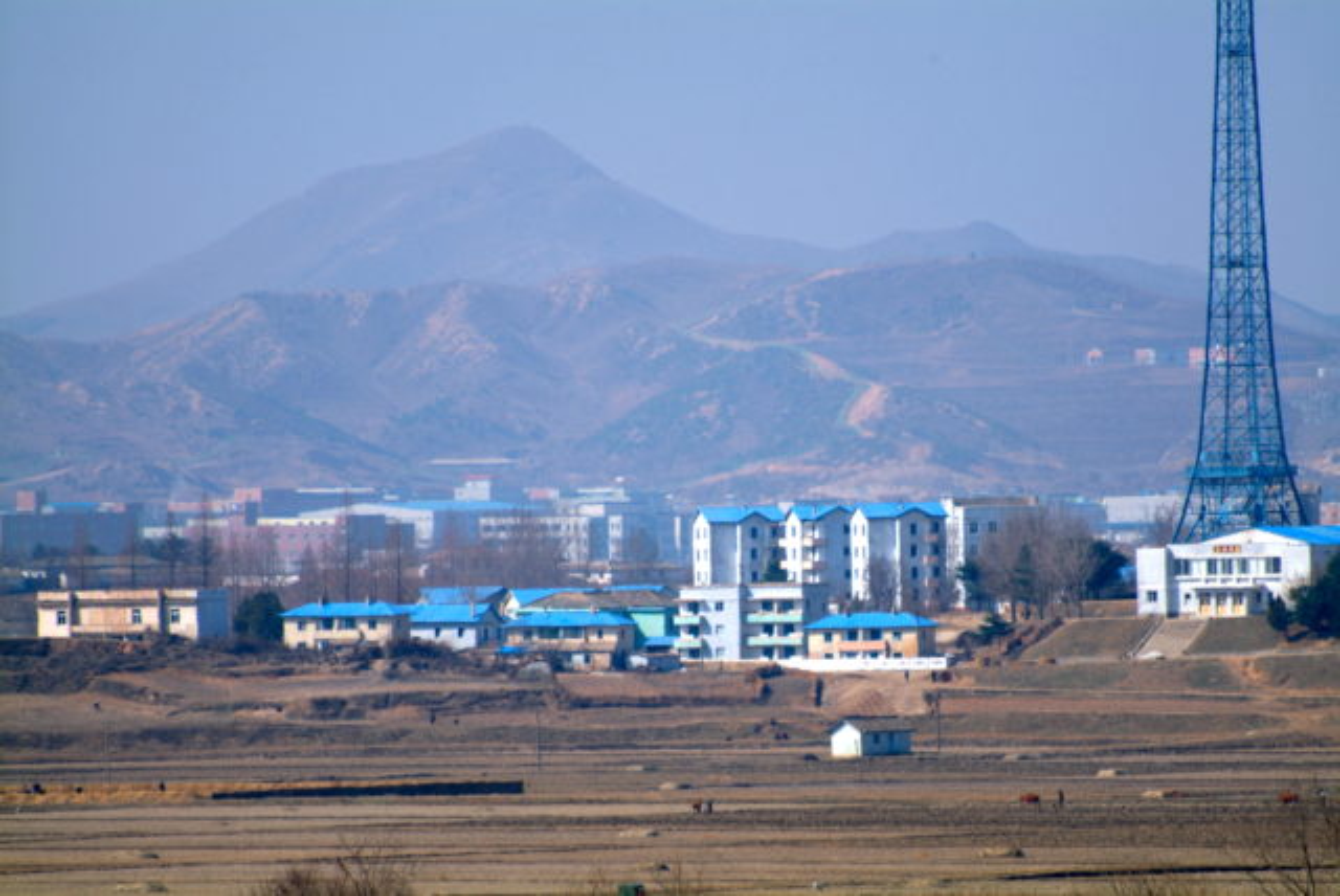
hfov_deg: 4.6
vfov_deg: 3.1
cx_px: 670
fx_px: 16765
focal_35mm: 450
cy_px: 448
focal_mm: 300
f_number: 5.6
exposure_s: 1/500
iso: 100
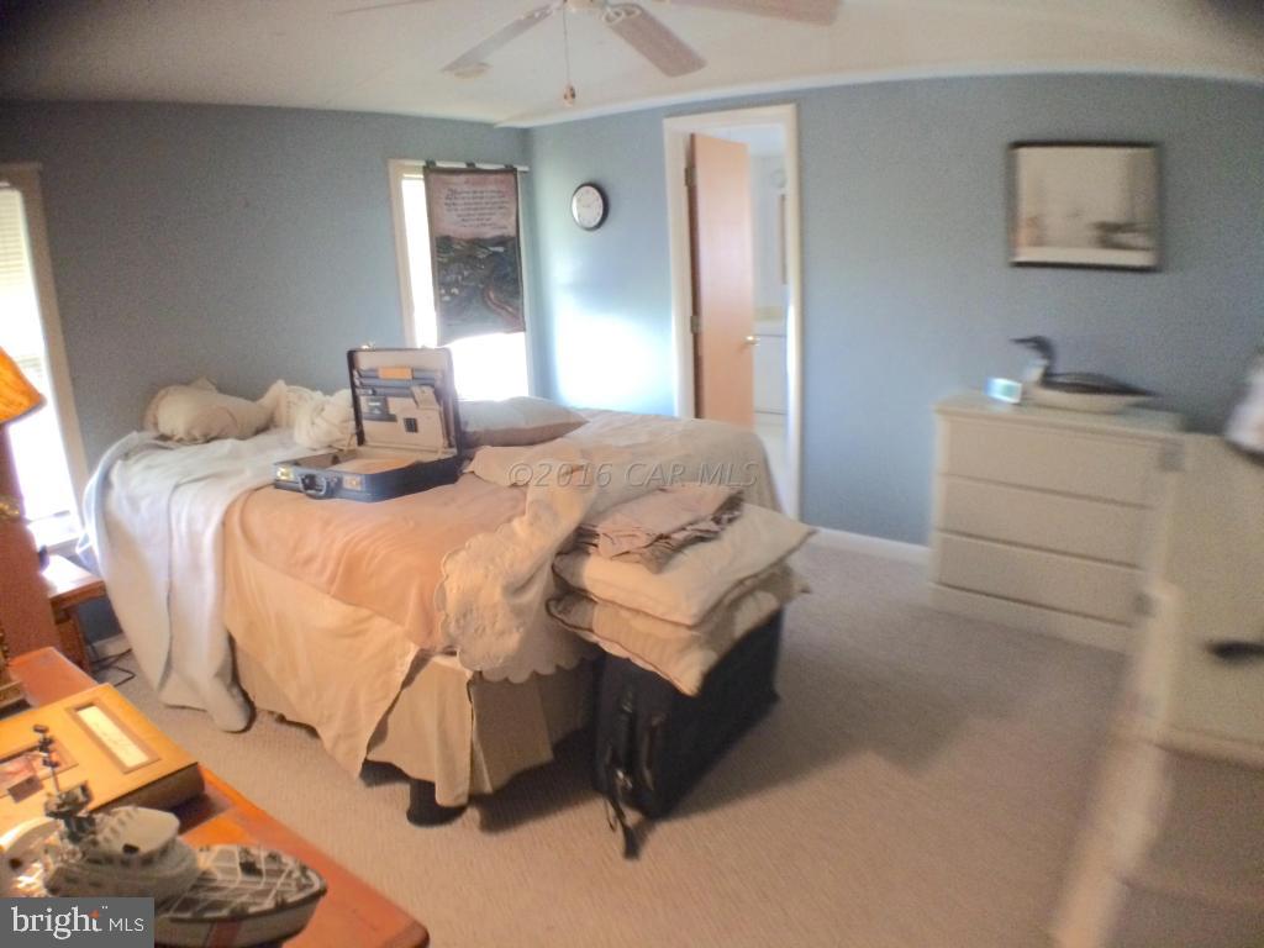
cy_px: 474
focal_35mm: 29
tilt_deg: -16.1
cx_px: 632
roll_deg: +3.6
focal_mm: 4.15
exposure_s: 1/30
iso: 320
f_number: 2.2
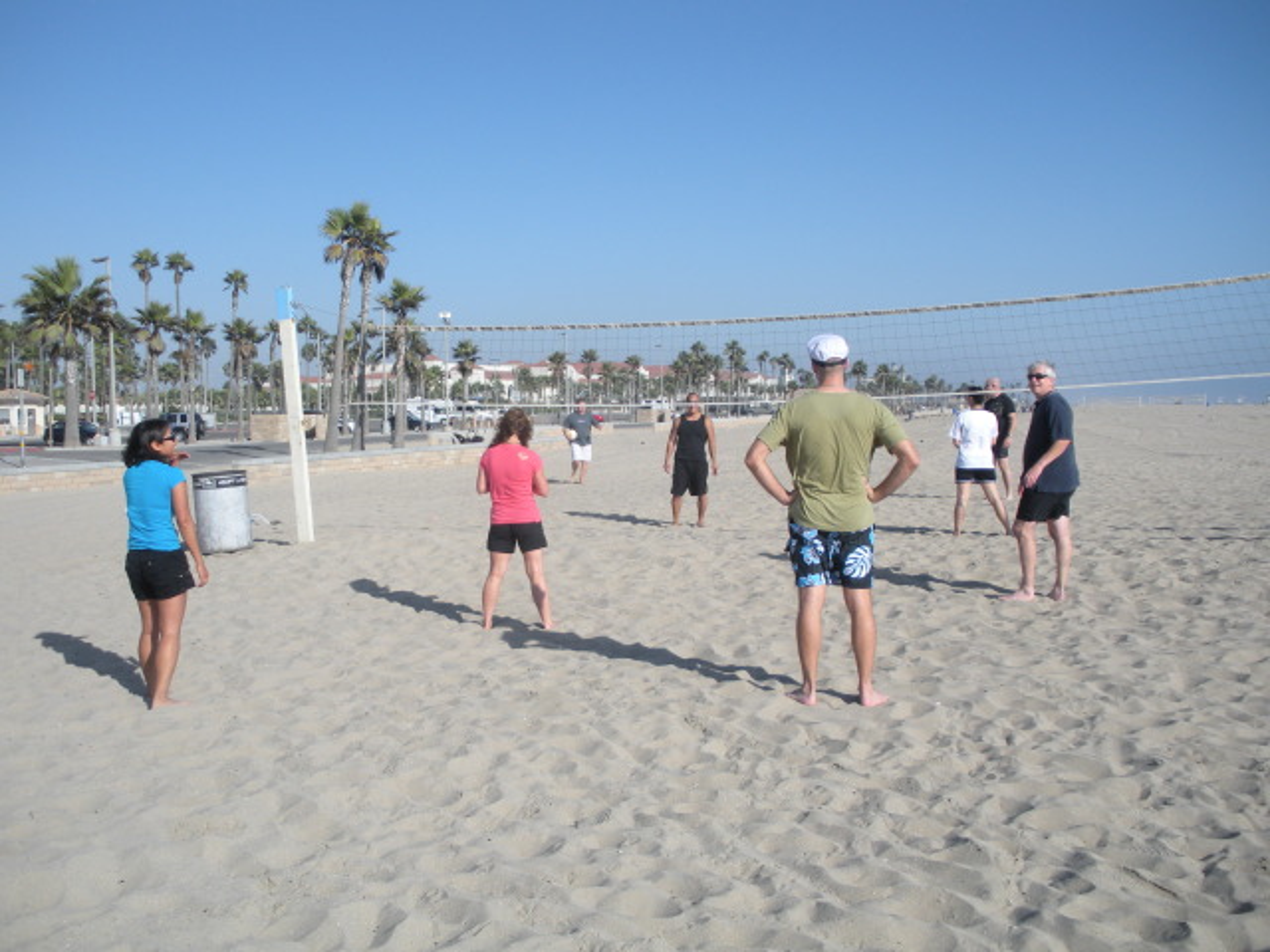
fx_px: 1321
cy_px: 476
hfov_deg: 51.4
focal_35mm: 36
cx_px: 635
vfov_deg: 39.7
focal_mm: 6.3
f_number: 3.5
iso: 64
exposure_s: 1/821
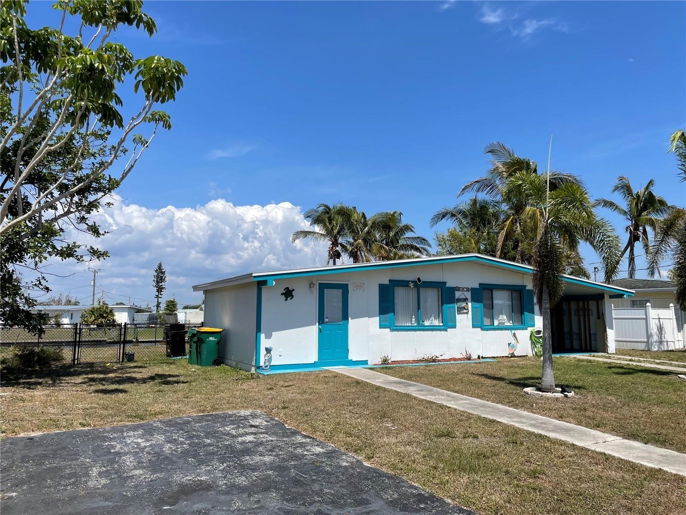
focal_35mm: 26
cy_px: 258
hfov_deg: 67.3
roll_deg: +0.4
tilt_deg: +7.5
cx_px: 343
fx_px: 515
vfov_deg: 53.1
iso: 32
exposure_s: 1/5291
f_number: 1.6
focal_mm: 4.2
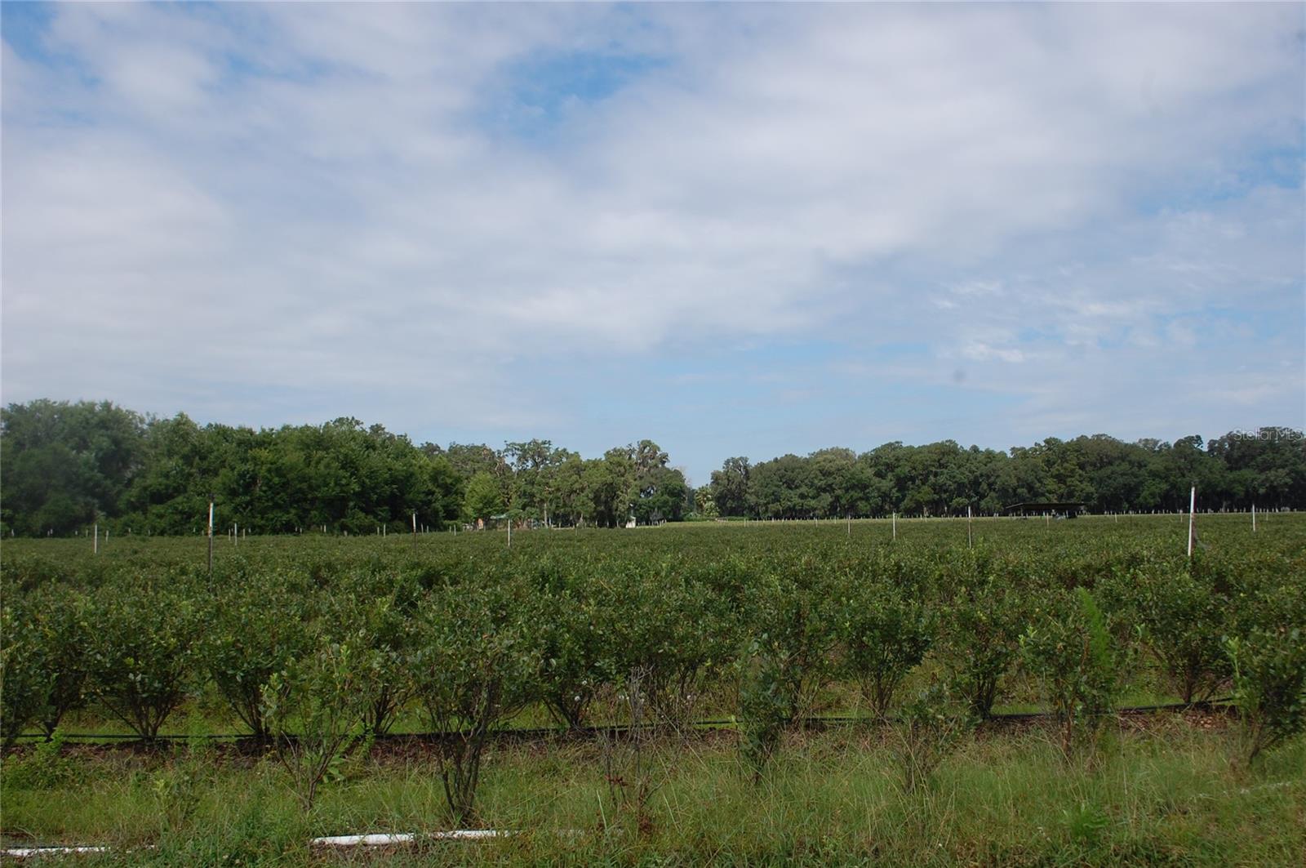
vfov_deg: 36.8
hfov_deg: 53.2
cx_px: 653
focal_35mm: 36
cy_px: 434
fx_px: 1305
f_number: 9
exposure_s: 1/320
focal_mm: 24
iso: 200
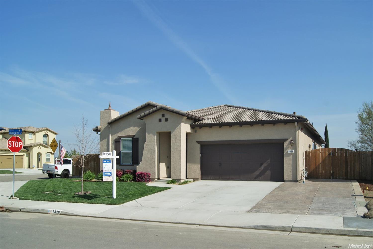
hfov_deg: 61.9
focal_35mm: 30
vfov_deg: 43.7
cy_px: 124
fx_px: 311
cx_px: 186
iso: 100
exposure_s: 1/320
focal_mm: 20
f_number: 10
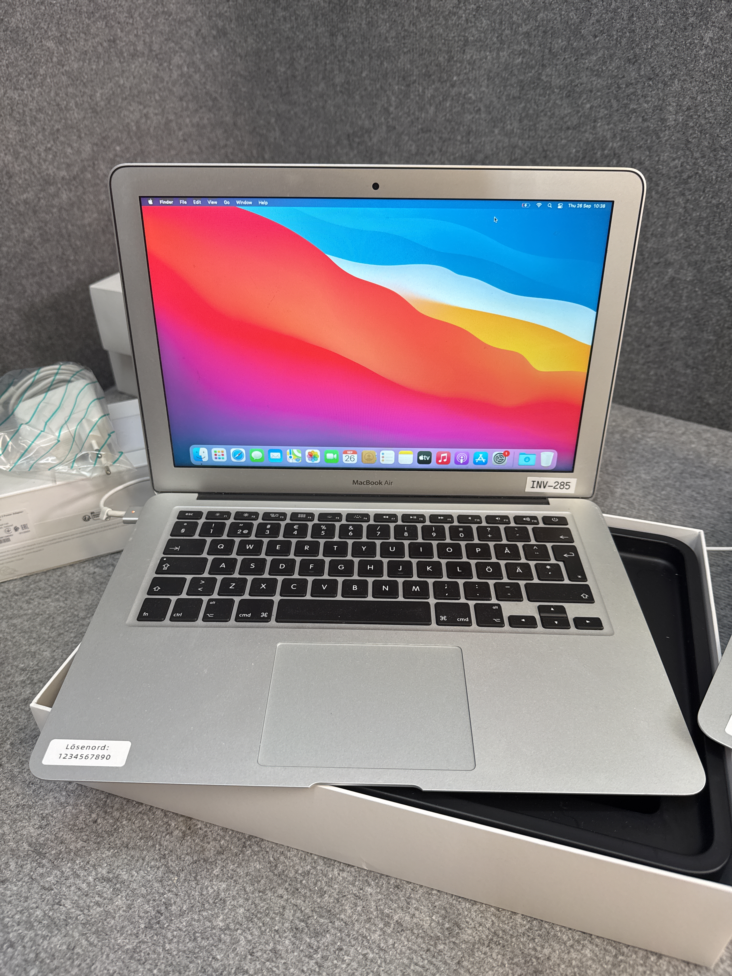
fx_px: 677
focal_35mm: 24
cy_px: 488
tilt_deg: -34.5
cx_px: 366
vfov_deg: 71.6
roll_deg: +0.9
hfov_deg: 56.8
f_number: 1.78
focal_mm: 6.76
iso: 125
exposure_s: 1/100
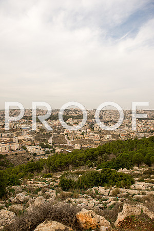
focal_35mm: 24
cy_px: 116
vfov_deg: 73.7
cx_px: 77
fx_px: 154
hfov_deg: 53.1
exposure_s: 1/640
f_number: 3.5
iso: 100
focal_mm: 24
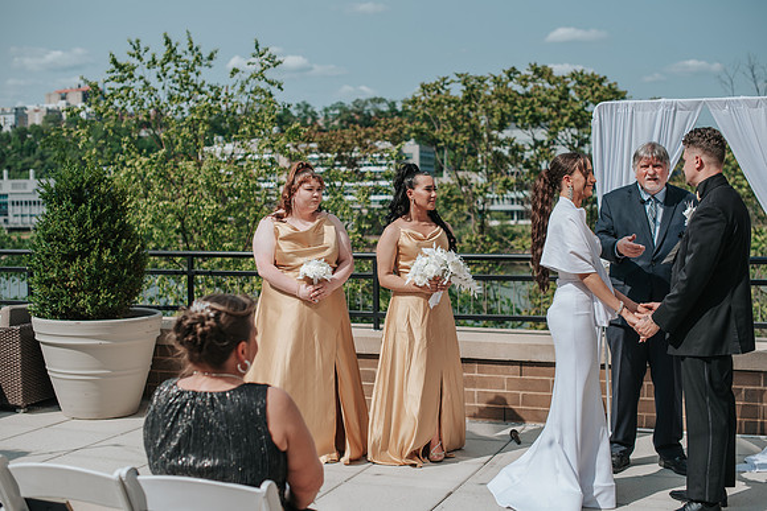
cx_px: 384
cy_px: 256
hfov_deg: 39.6
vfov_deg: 27.0
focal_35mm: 50
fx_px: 1065
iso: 125
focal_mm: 50
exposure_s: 1/2000
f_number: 3.2
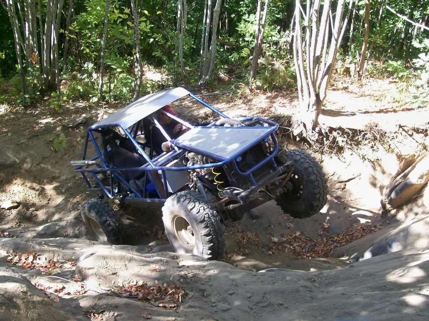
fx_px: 558
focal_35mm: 45
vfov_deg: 32.2
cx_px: 214
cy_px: 160
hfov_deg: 42.1
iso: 80
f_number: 3
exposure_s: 1/76.1
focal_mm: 7.6
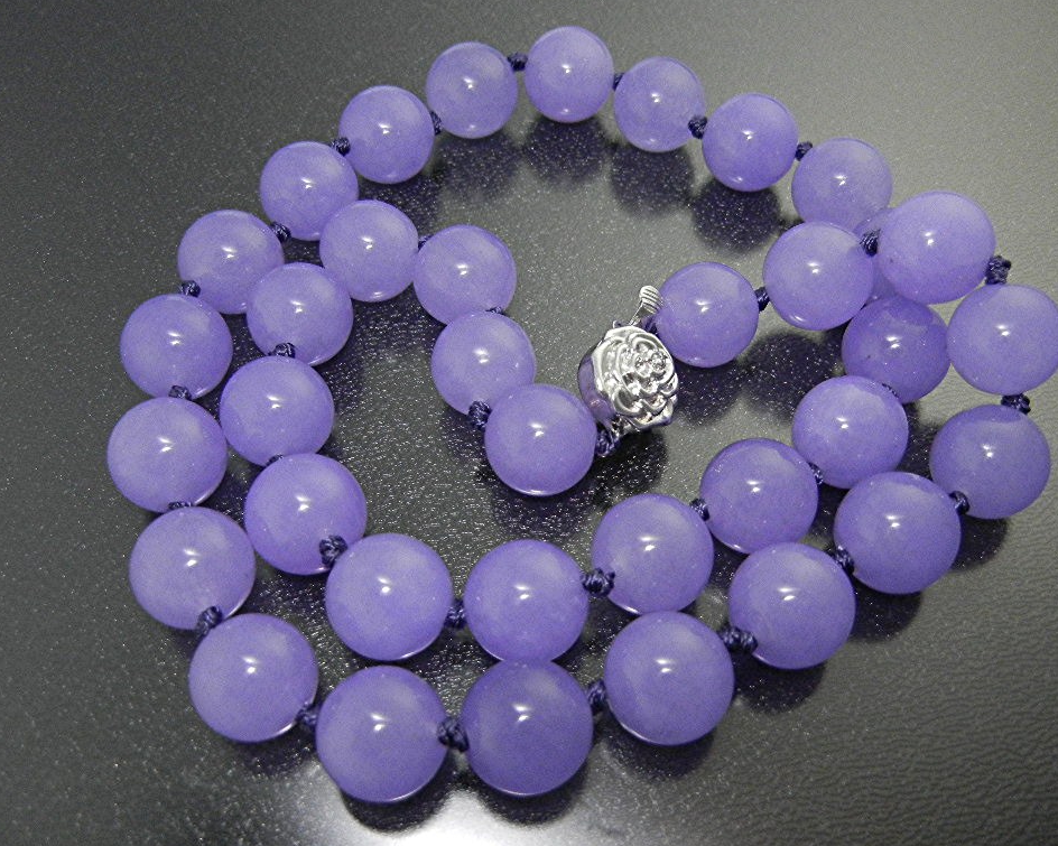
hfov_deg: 50.3
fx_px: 1127
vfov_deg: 41.1
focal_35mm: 36
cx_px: 544
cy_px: 426
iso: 800
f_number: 7.2
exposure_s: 1/30
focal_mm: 6.2
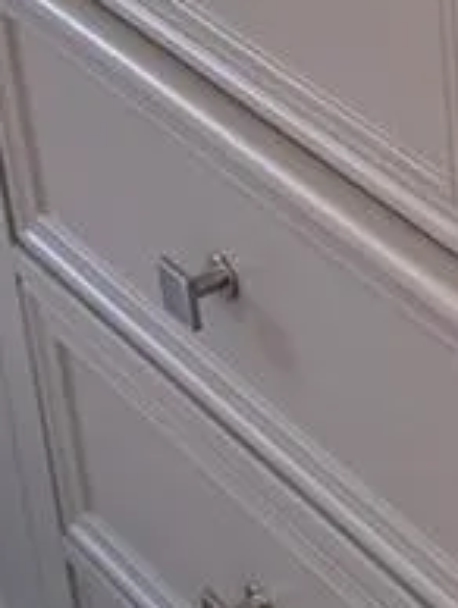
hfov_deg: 10.3
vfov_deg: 13.8
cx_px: 596
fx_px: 2500
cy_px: 122
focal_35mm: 142
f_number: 1.7
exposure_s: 1/120
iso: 160
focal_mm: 6.25
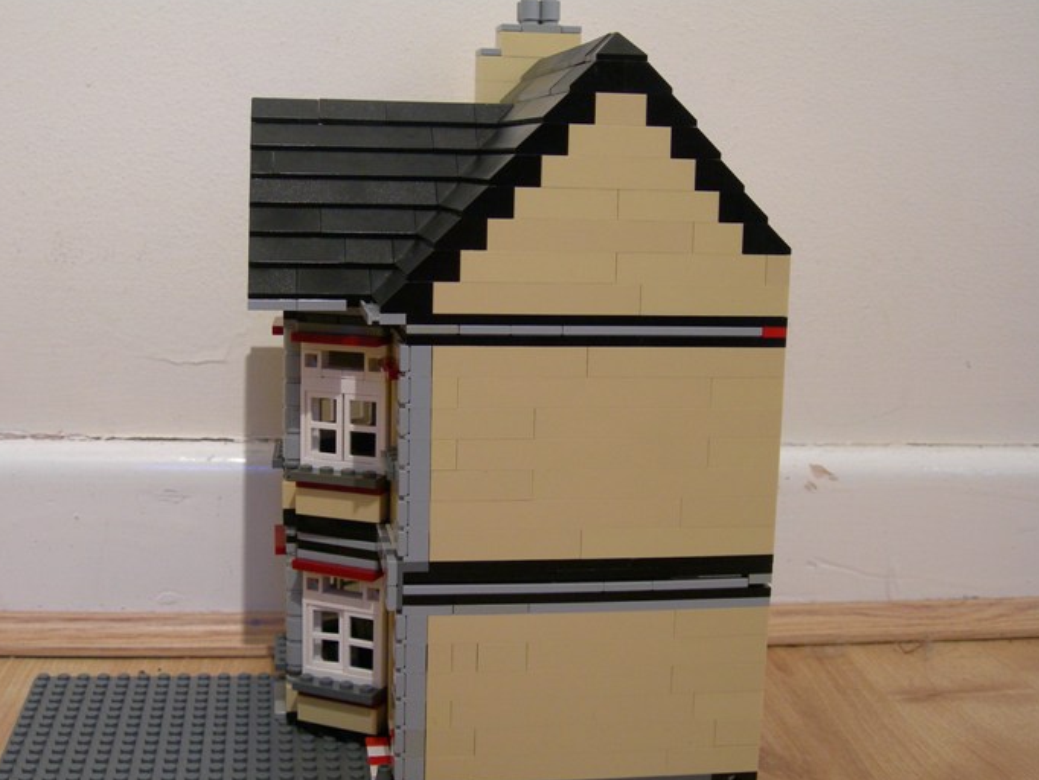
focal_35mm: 48
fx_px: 1441
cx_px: 438
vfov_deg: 30.3
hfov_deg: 39.5
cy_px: 438
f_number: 2.9
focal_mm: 8.5
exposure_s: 1/4
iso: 181
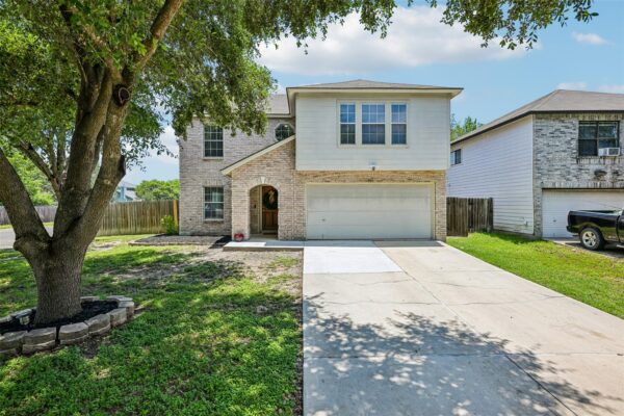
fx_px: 312
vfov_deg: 67.4
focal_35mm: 18
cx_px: 312
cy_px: 208
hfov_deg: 90.0
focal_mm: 18
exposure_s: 1/350
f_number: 6.7
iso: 100
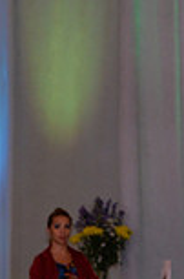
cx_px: -119
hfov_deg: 2.7
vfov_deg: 4.0
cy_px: 469
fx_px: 3960
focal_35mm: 513
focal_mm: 135
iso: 2000
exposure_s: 1/250
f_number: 5.6
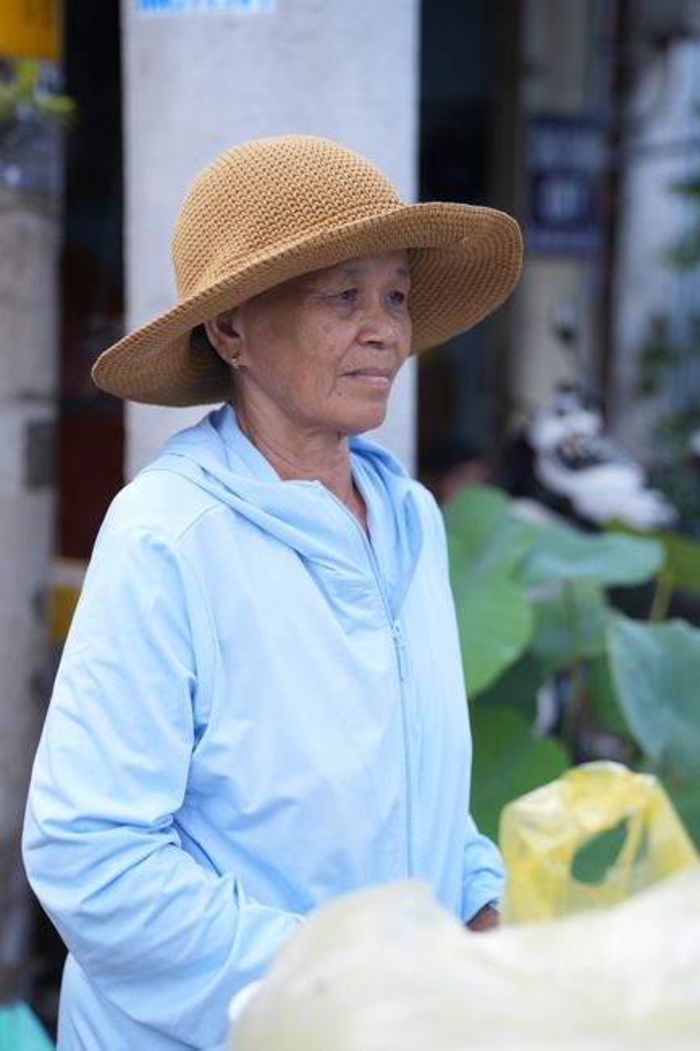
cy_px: 526
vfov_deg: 28.9
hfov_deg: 19.4
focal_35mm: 70
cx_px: 350
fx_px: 2043
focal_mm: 70
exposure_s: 1/500
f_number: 2.8
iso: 200
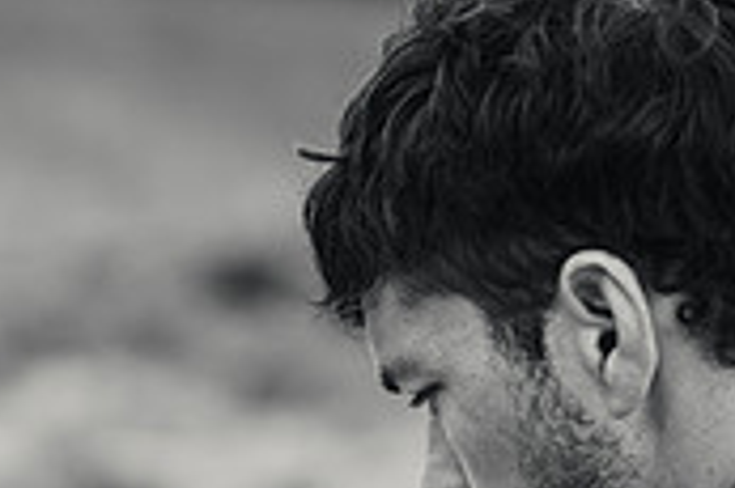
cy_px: 460
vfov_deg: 8.1
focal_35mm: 168
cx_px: 382
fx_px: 3427
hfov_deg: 12.2
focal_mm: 50
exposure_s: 1/2000
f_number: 1.8
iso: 320
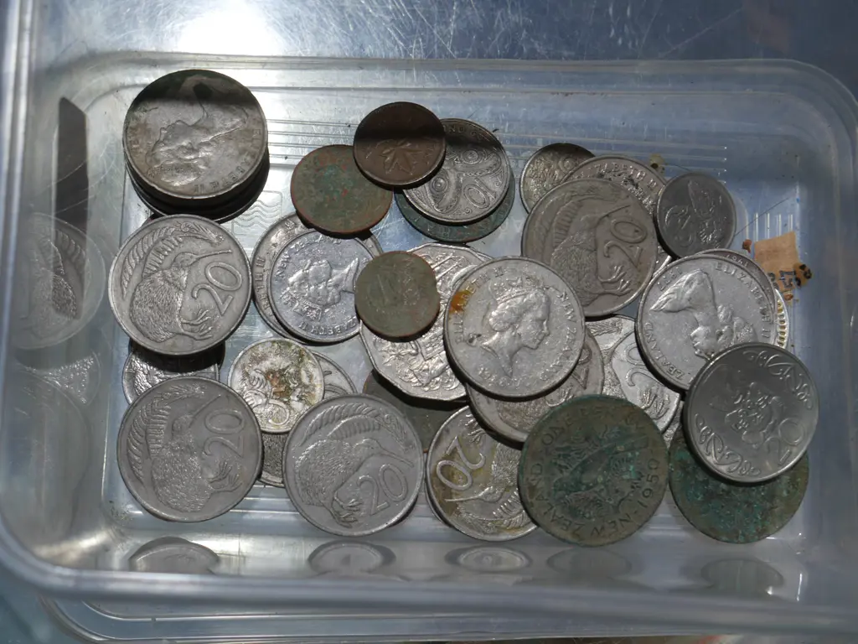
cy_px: 322
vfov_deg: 24.4
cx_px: 429
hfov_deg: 32.2
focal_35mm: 60
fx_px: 1487
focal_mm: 30
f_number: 6.3
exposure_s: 1/60
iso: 200
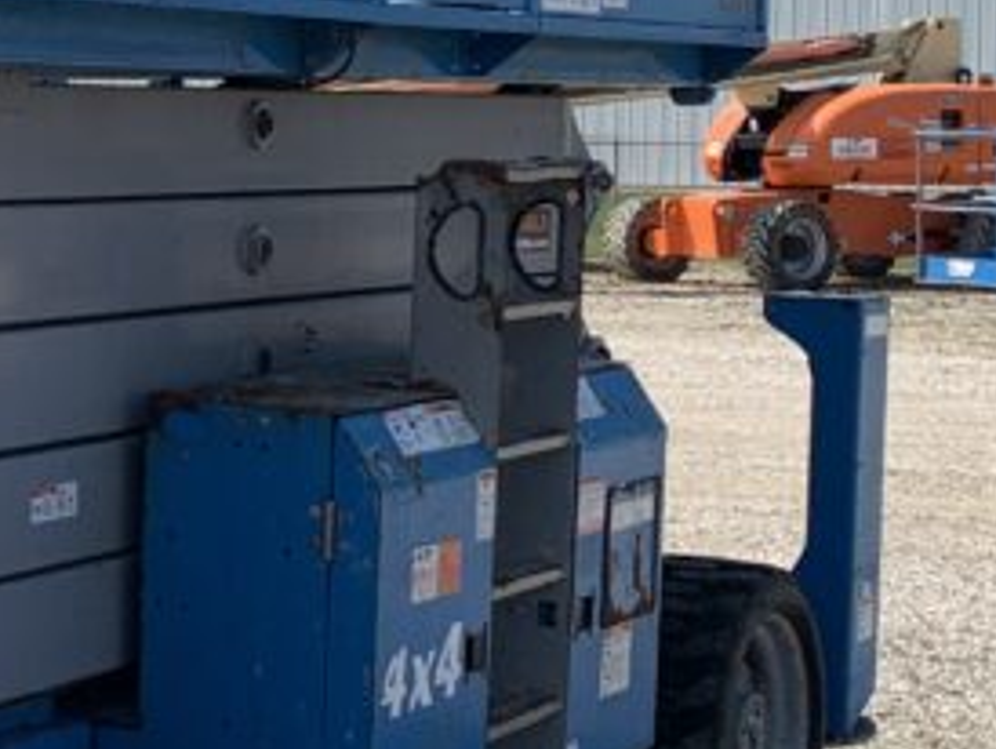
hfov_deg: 19.2
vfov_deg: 15.2
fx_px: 2793
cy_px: 244
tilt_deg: -1.9
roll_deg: +0.0
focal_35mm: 97
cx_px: -160
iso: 25
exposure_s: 1/2755
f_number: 1.8
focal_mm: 4.25
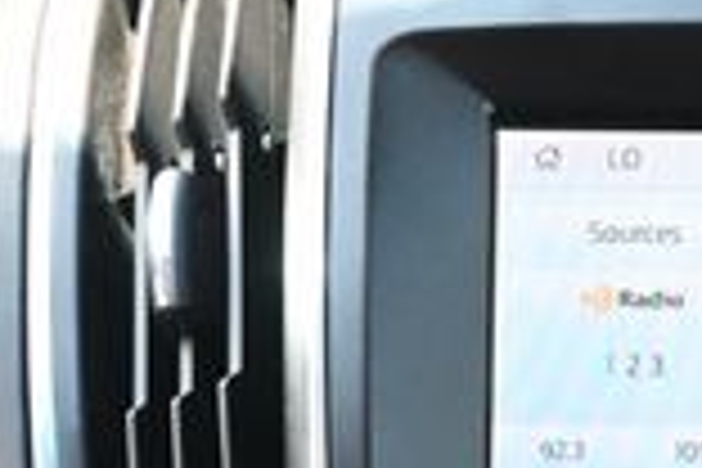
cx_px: 891
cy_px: 742
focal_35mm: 265
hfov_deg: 7.7
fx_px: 5168
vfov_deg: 5.1
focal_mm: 43
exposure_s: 1/125
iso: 2000
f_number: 6
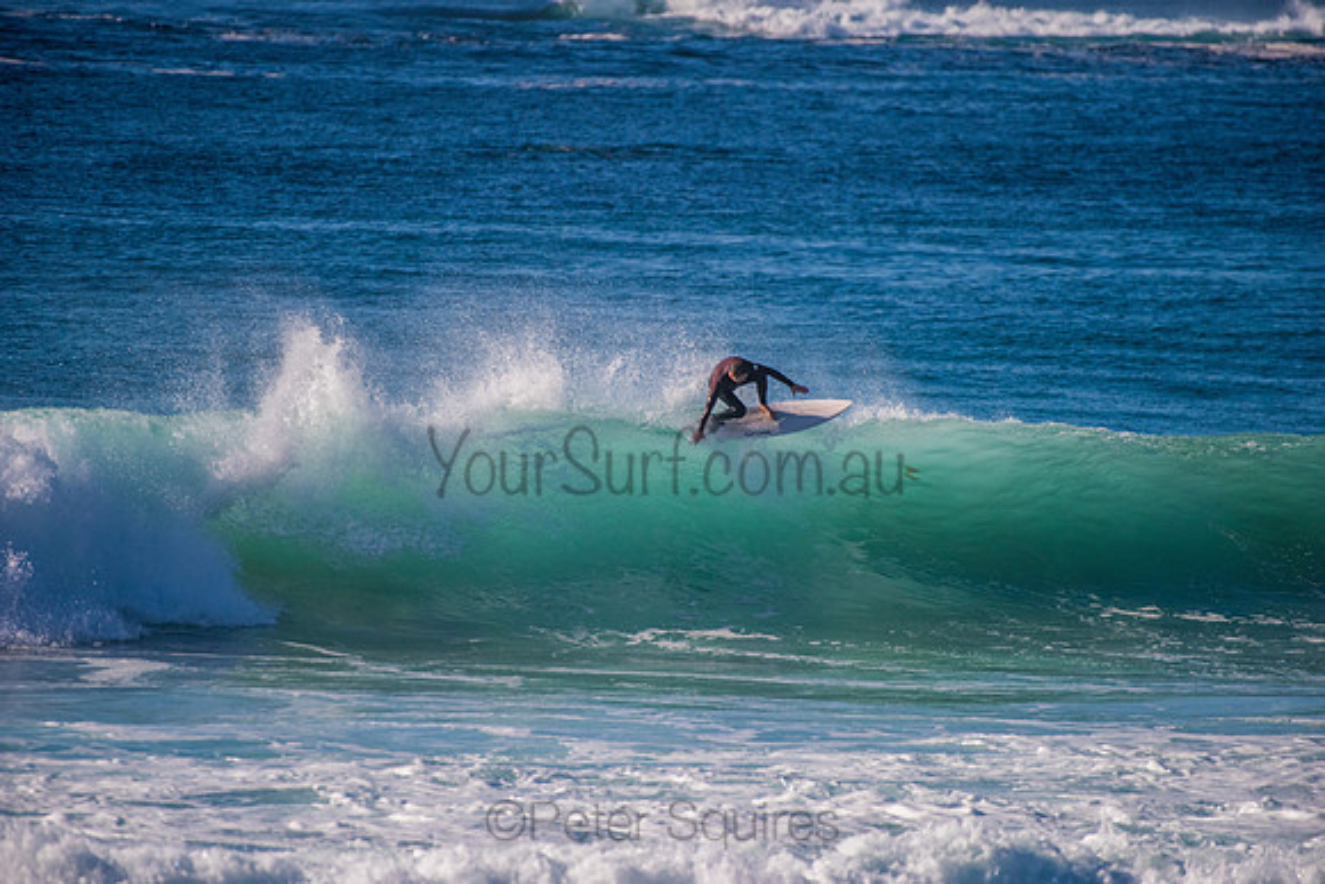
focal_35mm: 500
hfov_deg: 4.1
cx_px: 662
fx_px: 18406
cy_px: 442
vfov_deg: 2.8
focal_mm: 500
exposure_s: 1/2000
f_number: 5.6
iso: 900
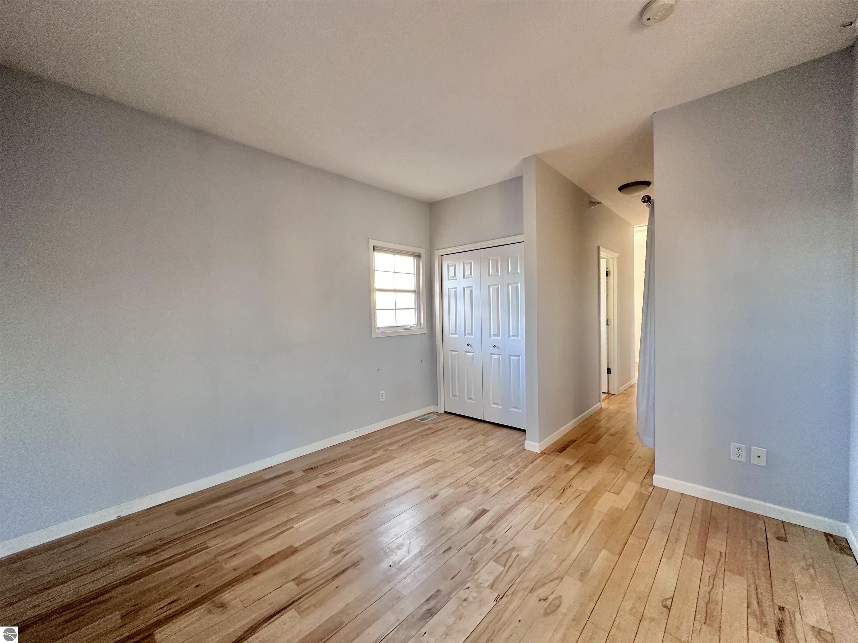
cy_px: 322
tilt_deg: -1.8
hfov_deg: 102.1
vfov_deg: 85.7
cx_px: 429
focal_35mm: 14
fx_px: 347
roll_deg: +1.1
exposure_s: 1/60
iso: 250
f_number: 2.2
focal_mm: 2.22
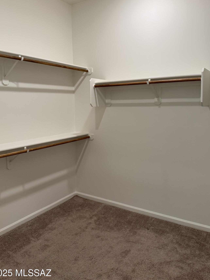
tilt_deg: -4.5
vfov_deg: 63.3
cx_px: 107
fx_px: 226
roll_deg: +1.1
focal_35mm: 28
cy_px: 124
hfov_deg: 49.8
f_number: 1.78
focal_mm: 6.76
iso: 160
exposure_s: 1/120
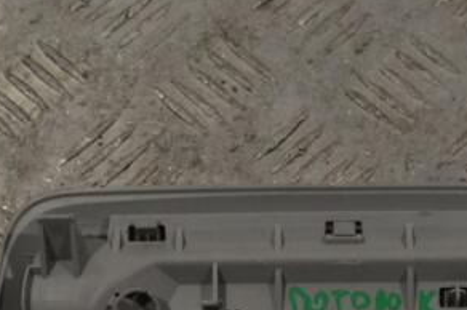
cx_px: 331
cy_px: 300
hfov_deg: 18.9
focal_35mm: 108
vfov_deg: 12.5
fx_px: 1400
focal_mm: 35
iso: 3200
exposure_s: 1/400
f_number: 11
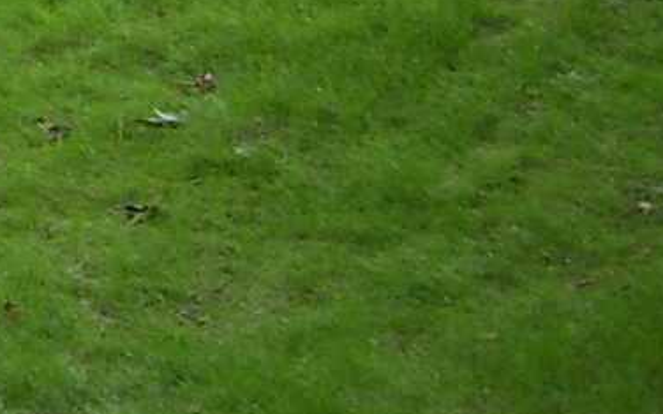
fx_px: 3325
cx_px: -839
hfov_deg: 10.1
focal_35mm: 184
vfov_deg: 6.8
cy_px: -574
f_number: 2.7
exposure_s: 1/90
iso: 80
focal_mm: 5.6
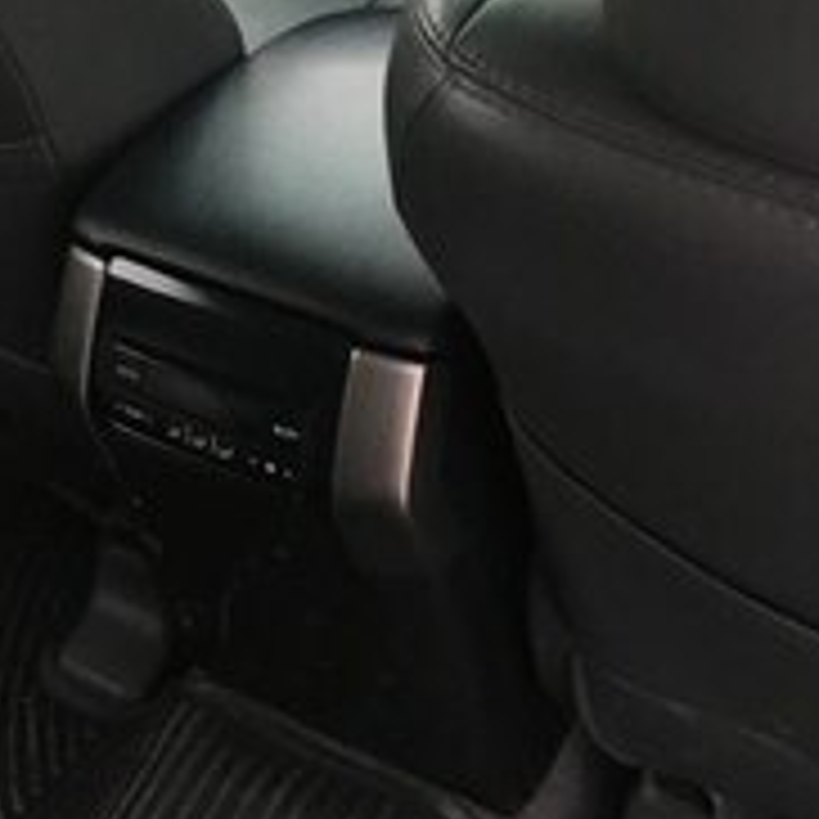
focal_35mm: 70
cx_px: 243
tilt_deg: -26.1
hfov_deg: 24.5
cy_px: -130
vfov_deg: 22.9
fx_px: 1874
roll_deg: +5.3
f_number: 2.2
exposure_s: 1/33
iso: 125
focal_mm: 4.15
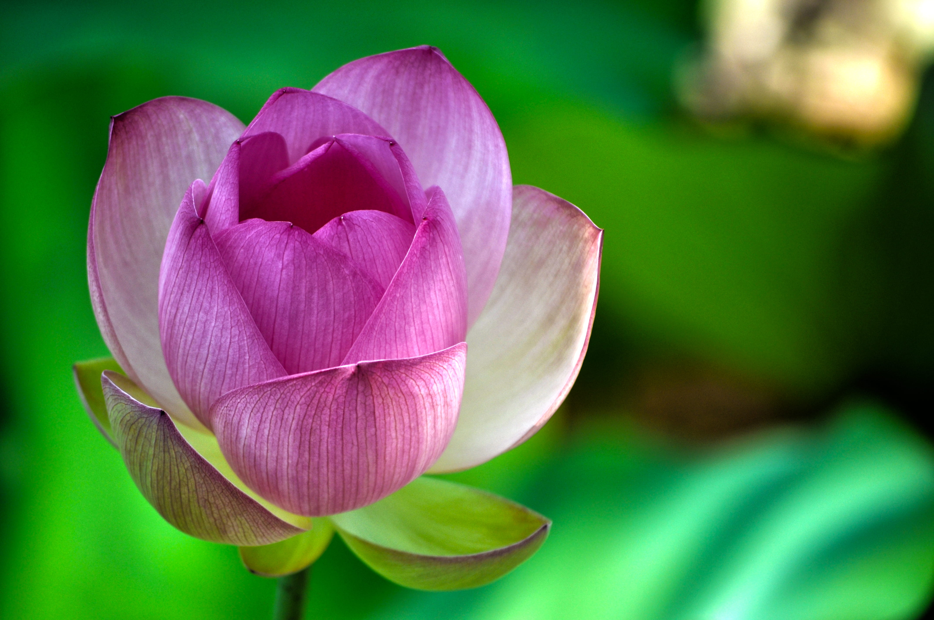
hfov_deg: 6.9
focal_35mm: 300
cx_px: 467
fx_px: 7774
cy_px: 310
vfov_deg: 4.6
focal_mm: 200
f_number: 5.6
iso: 200
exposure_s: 1/400
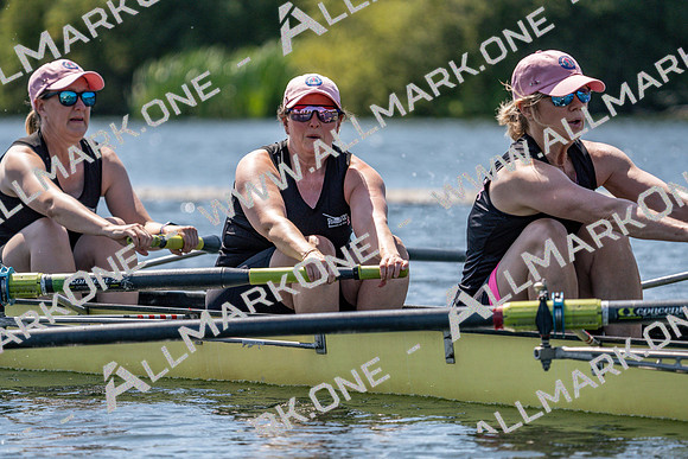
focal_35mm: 306
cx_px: 344
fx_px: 5849
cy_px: 230
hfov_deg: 6.7
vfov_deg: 4.5
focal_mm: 306
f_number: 6.3
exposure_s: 1/2000
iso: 320
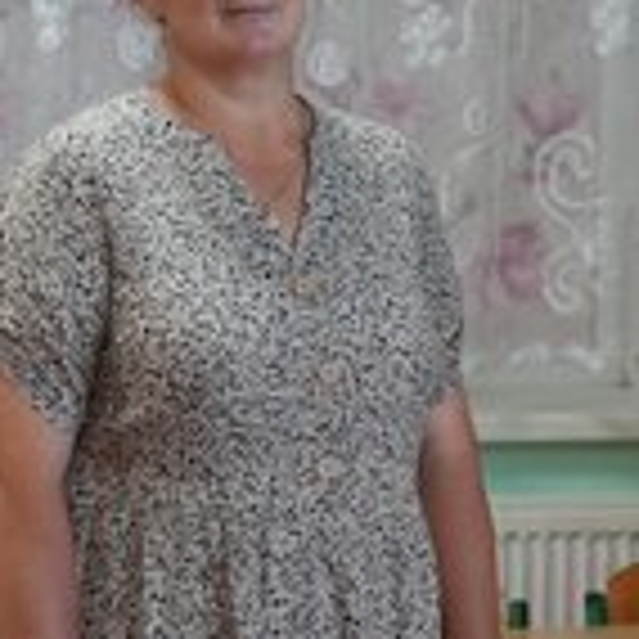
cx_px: 248
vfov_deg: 11.4
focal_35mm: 153
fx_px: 3195
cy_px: 299
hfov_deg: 11.4
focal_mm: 64
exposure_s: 1/100
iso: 2000
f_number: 4.5
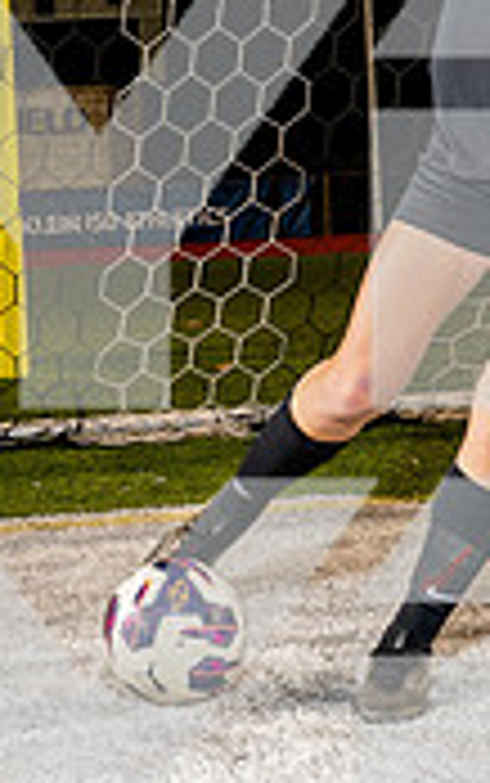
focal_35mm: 112
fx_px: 2389
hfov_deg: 11.7
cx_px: 283
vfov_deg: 18.4
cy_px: 173
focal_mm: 33
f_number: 5.6
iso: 800
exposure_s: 1/250
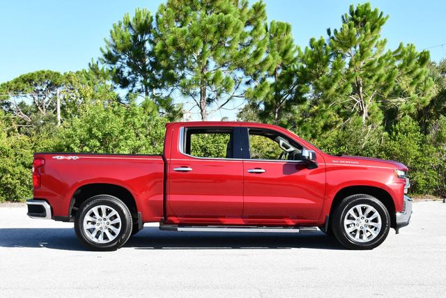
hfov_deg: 41.1
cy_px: 149
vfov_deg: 28.1
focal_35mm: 48
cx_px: 223
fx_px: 595
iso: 200
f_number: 7.1
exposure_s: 1/250
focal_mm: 24
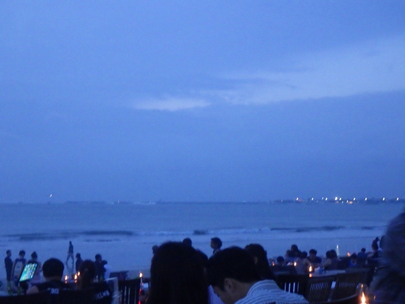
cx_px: 202
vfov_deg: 23.7
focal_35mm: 62
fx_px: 725
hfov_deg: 31.2
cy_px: 152
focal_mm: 11.1
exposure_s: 1/30
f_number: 4.6
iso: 1600
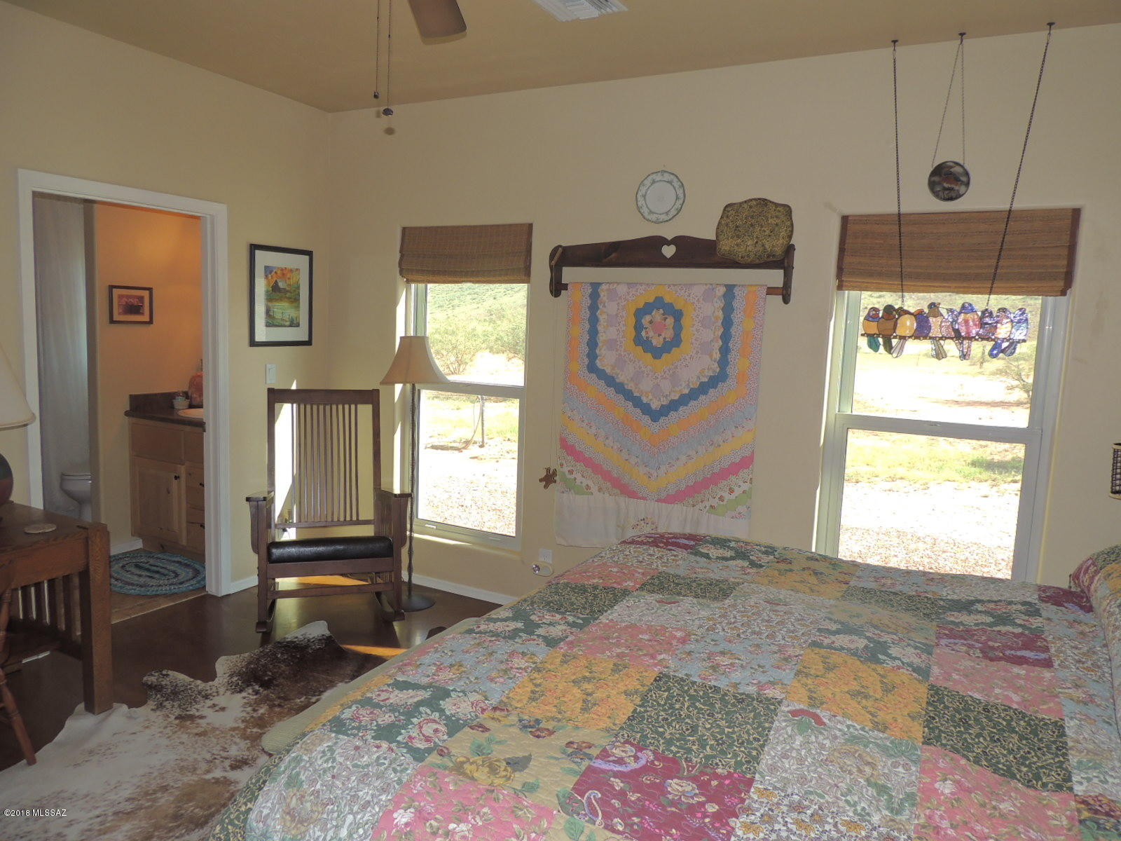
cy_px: 420
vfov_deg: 56.8
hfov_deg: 71.6
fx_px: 777
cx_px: 560
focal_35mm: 24
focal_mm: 4.3
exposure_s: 1/80
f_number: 3
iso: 100
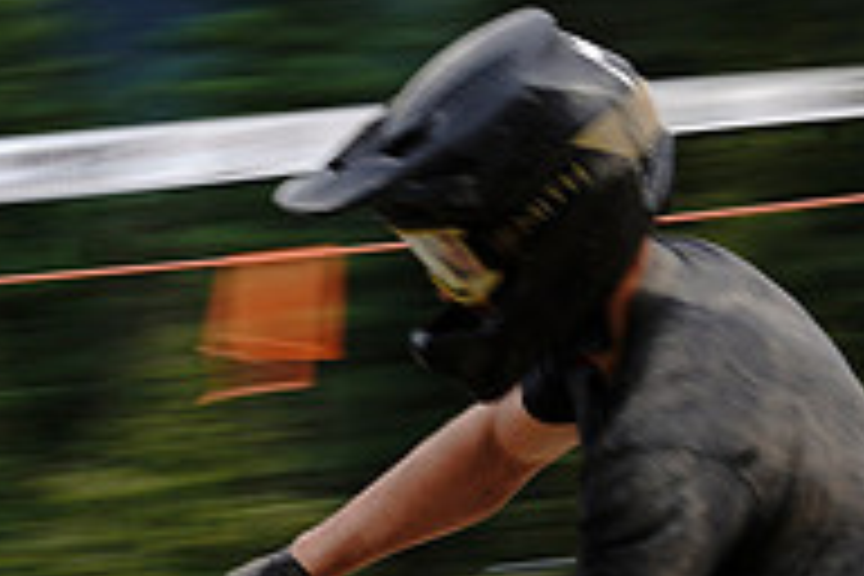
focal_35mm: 212
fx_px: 5088
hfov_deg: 9.7
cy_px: 776
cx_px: 693
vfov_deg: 6.4
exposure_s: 1/60
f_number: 14
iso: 125
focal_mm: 70
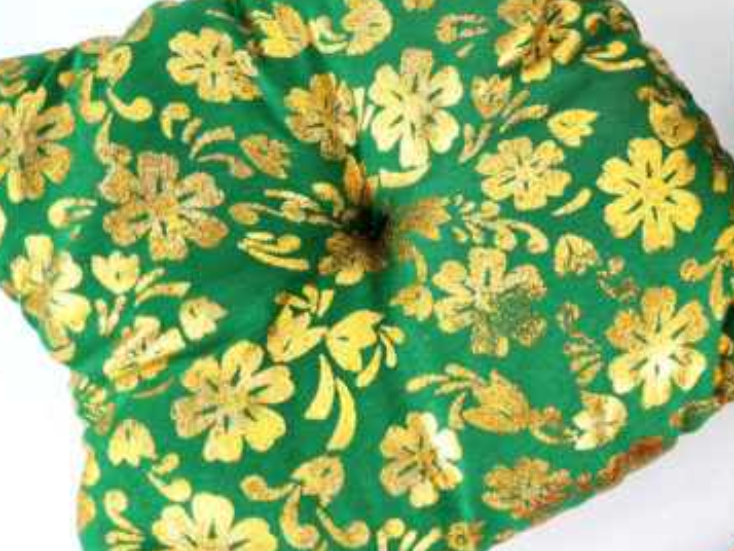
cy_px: 219
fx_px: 1082
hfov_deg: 34.8
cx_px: 691
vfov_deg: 28.5
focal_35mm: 51
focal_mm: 5.4
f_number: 1.8
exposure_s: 1/180
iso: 50
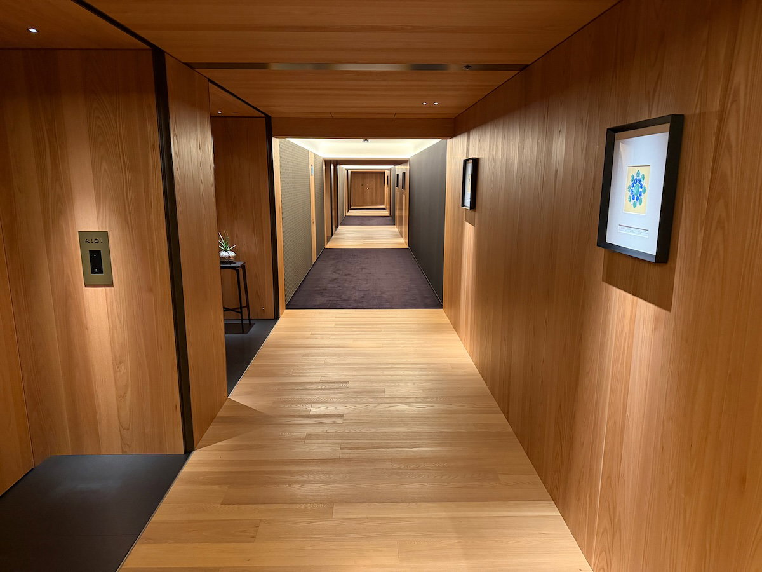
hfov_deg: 71.6
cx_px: 381
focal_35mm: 24
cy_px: 286
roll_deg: +0.8
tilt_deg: -11.2
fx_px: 528
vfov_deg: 56.8
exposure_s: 1/50
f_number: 1.78
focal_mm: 6.76
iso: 800
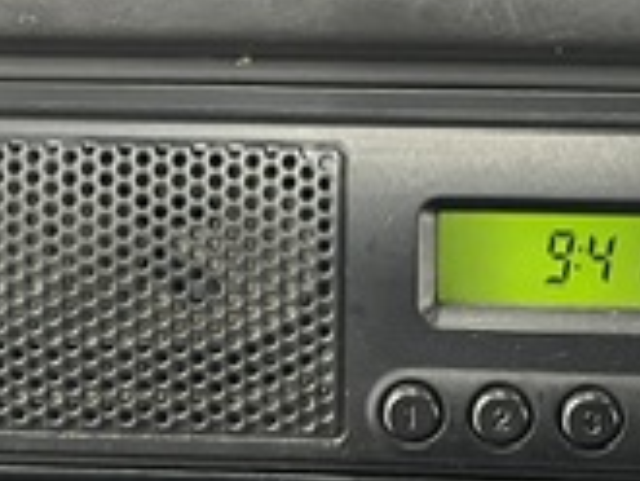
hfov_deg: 19.4
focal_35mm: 101
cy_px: 132
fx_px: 1869
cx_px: 365
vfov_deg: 14.6
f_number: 1.6
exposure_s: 1/33
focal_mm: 5.1
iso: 500
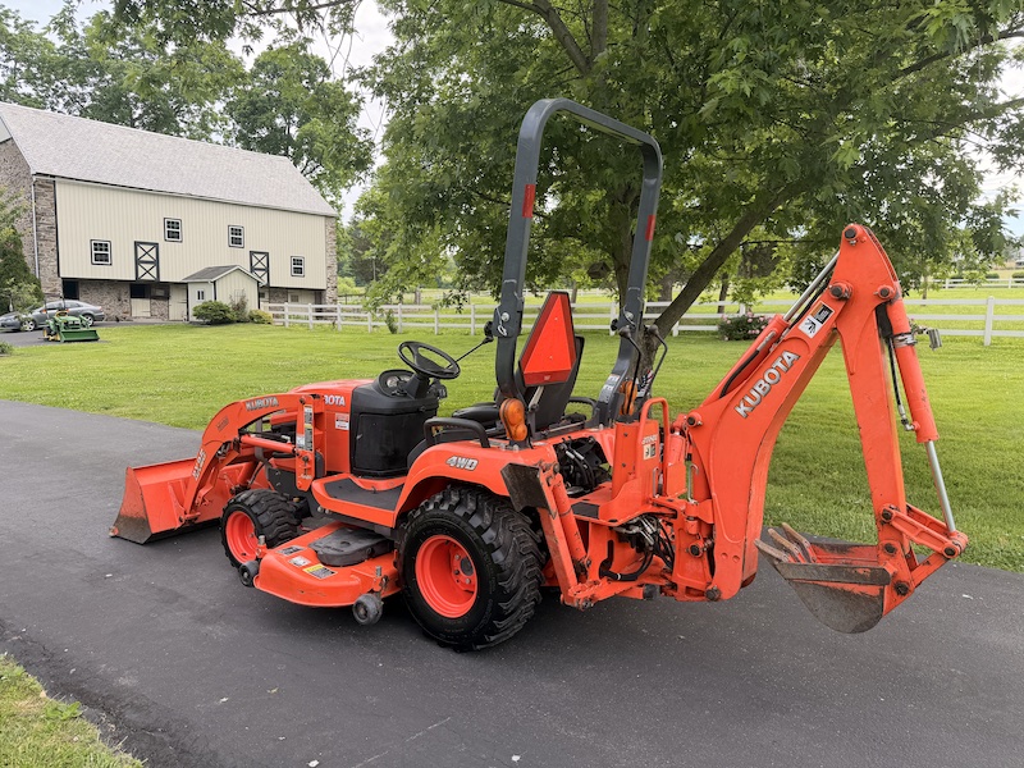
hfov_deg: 71.6
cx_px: 512
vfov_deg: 56.8
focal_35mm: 24
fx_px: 710
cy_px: 384
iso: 100
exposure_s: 1/878
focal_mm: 6.76
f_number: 1.78
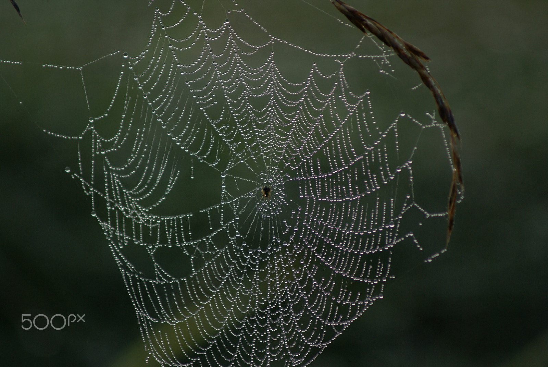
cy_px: 184
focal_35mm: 450
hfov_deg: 4.6
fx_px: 6858
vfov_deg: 3.1
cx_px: 274
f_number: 5.6
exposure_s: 1/250
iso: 200
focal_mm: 300
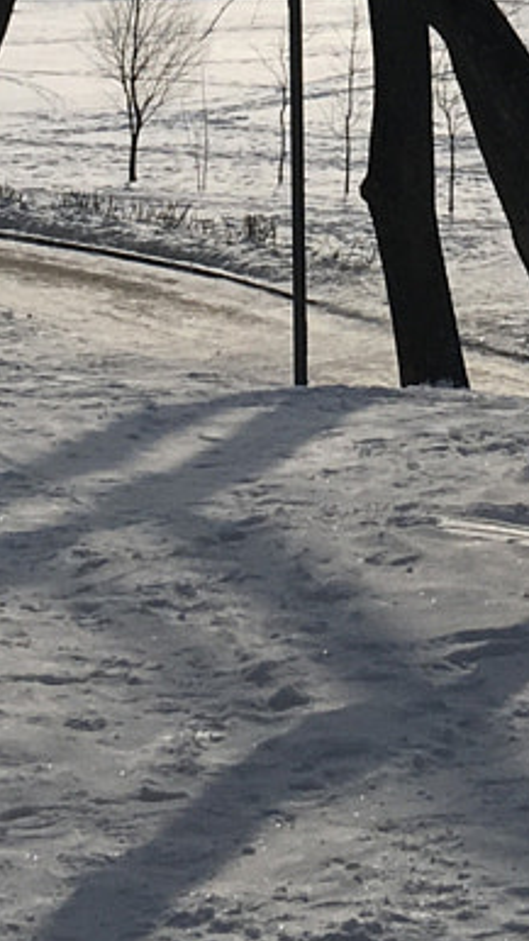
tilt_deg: +7.2
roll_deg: -0.2
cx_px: 505
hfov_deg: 9.2
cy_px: -634
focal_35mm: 131
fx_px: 3268
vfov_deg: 14.8
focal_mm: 4.15
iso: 25
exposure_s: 1/7692
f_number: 2.2
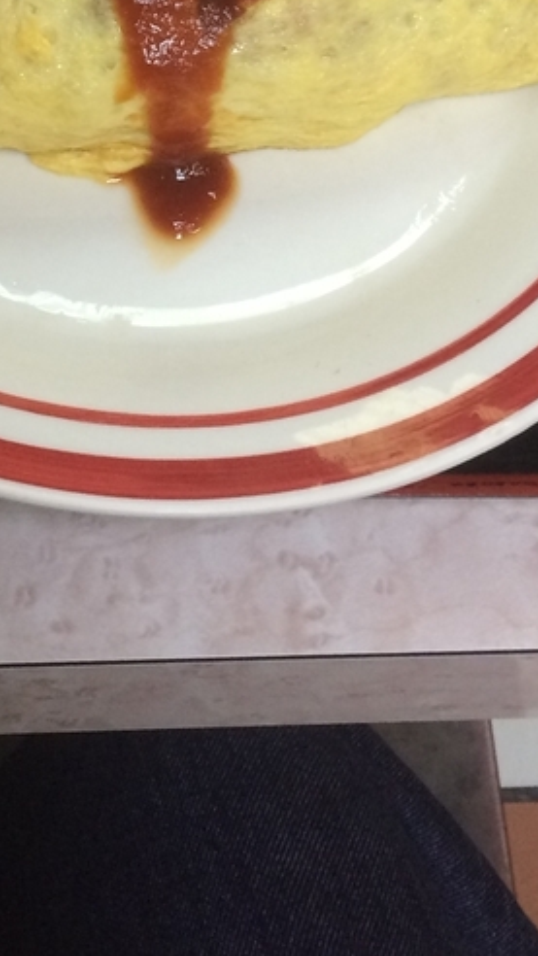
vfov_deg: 25.2
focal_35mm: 77
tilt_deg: -49.1
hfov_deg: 15.6
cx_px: 128
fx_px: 1951
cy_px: -138
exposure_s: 1/30
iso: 125
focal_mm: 4.15
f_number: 2.2
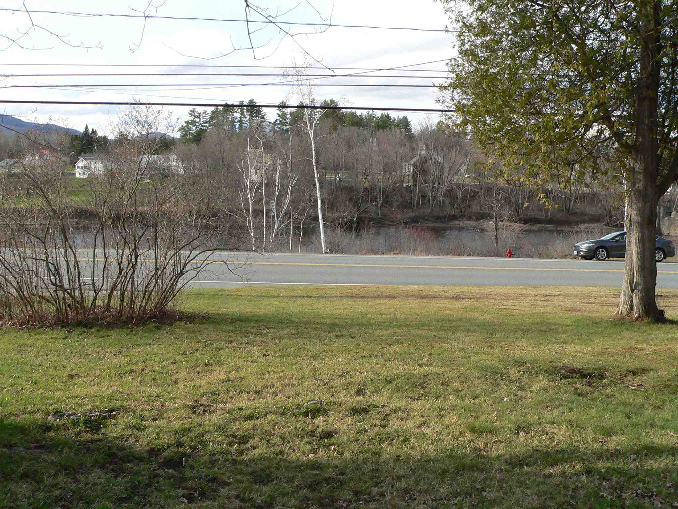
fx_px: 705
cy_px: 254
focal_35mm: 36
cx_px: 339
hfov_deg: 51.4
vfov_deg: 39.7
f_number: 5.6
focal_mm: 6
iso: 400
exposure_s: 1/800
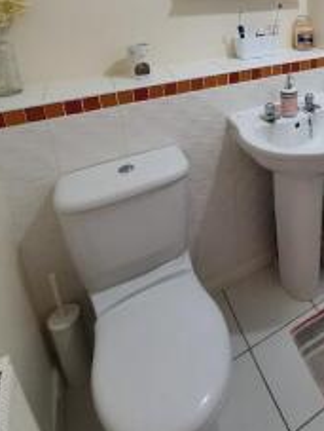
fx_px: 311
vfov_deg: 61.2
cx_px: 305
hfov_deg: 47.9
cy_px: 64
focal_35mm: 25
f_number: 2.2
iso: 160
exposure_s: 1/50
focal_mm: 1.8
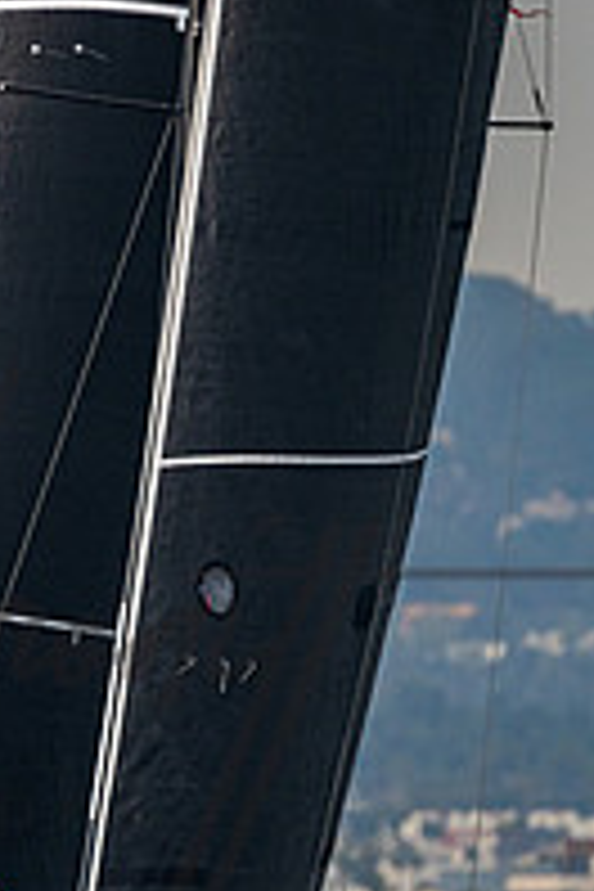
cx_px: 120
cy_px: 625
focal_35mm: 1364
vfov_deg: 1.5
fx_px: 33756
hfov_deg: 1.0
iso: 400
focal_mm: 400
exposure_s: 1/6400
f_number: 5.6
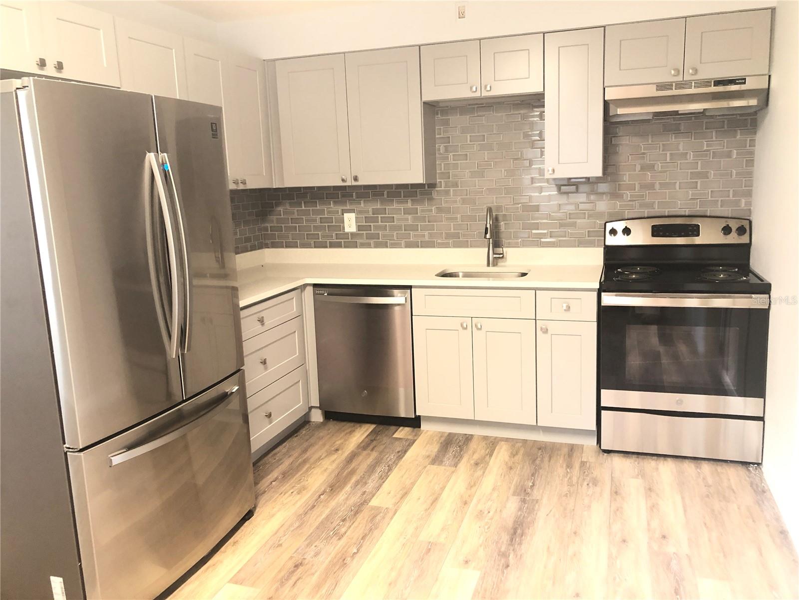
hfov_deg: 63.4
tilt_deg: -10.5
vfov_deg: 49.7
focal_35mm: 28
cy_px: 300
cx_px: 400
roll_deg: +2.4
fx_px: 646
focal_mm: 3.99
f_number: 1.8
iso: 64
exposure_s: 1/15
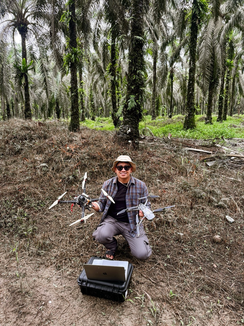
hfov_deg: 56.8
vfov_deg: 71.6
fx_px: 226
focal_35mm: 24
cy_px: 163
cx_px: 122
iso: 100
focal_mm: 6.76
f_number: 1.8
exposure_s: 1/125
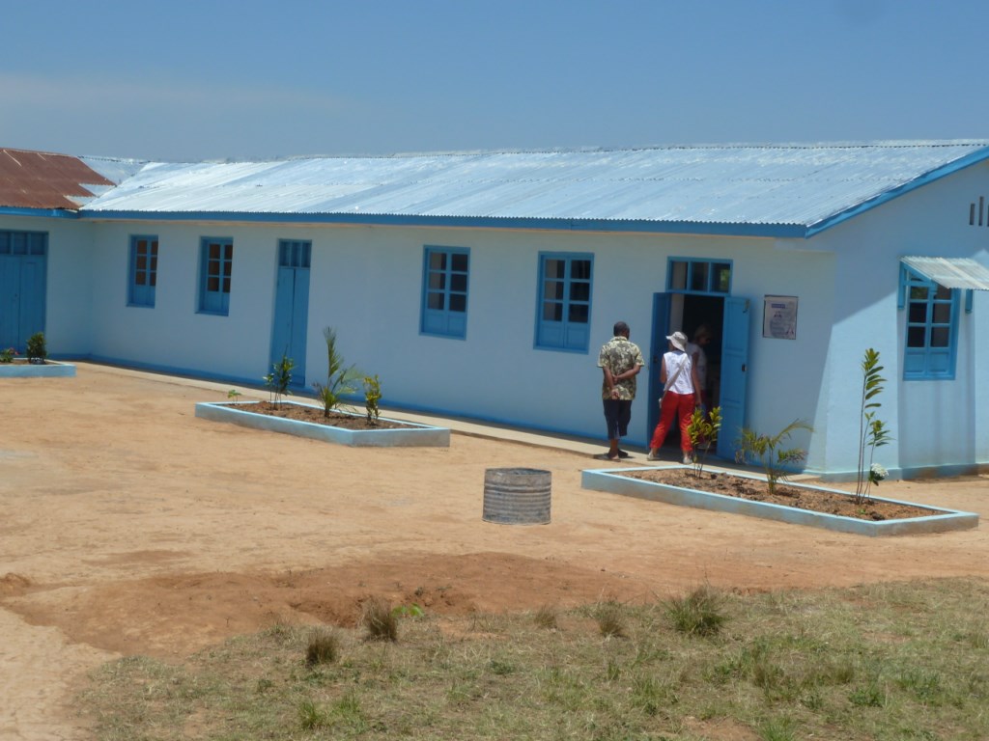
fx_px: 1686
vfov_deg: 24.8
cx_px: 494
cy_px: 370
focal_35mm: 59
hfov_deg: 32.7
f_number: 5.6
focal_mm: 9.7
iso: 80
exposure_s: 1/500
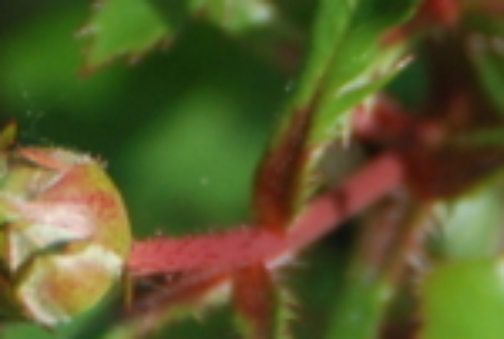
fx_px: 22453
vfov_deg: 0.9
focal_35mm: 1599
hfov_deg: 1.3
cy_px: -403
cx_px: 192
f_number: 5.6
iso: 400
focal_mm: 200
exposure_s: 1/640
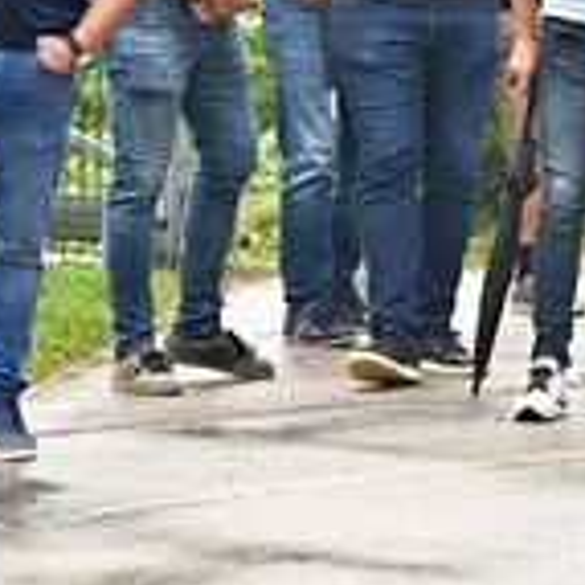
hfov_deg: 5.4
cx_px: 728
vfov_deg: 5.4
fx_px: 6157
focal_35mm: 322
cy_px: 98
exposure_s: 1/2500
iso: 1600
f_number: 4.5
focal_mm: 120
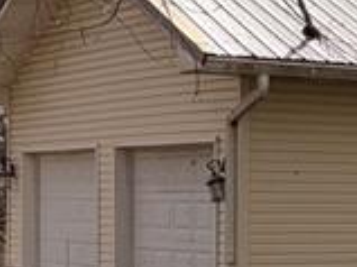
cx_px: 988
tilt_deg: +0.6
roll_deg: -0.6
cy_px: 175
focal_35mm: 155
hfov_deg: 10.2
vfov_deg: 9.6
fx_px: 1597
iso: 80
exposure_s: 1/11905
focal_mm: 6.76
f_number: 1.78
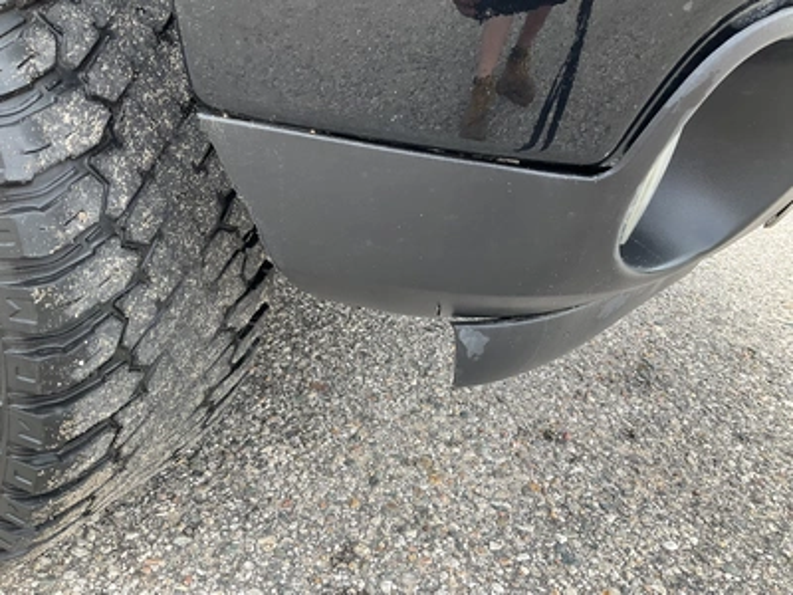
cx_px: 396
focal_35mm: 29
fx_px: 664
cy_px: 298
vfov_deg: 48.2
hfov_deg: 61.7
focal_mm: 3
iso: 25
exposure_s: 1/172
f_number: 1.8
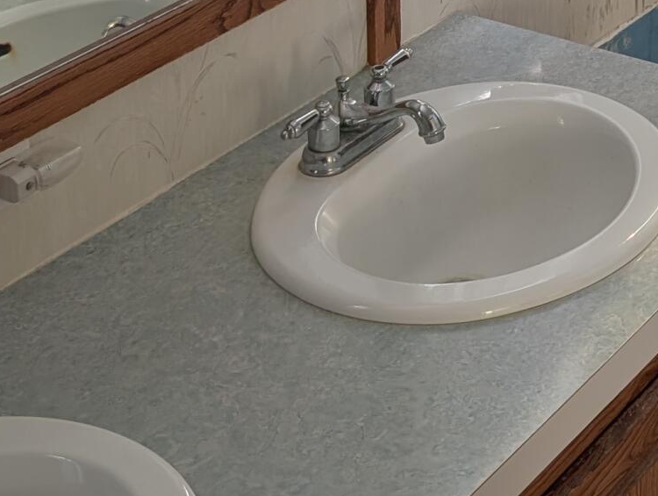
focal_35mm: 96
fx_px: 1828
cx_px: 603
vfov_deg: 14.6
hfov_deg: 20.0
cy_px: -187
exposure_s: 1/355
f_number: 1.68
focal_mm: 6.9
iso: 22
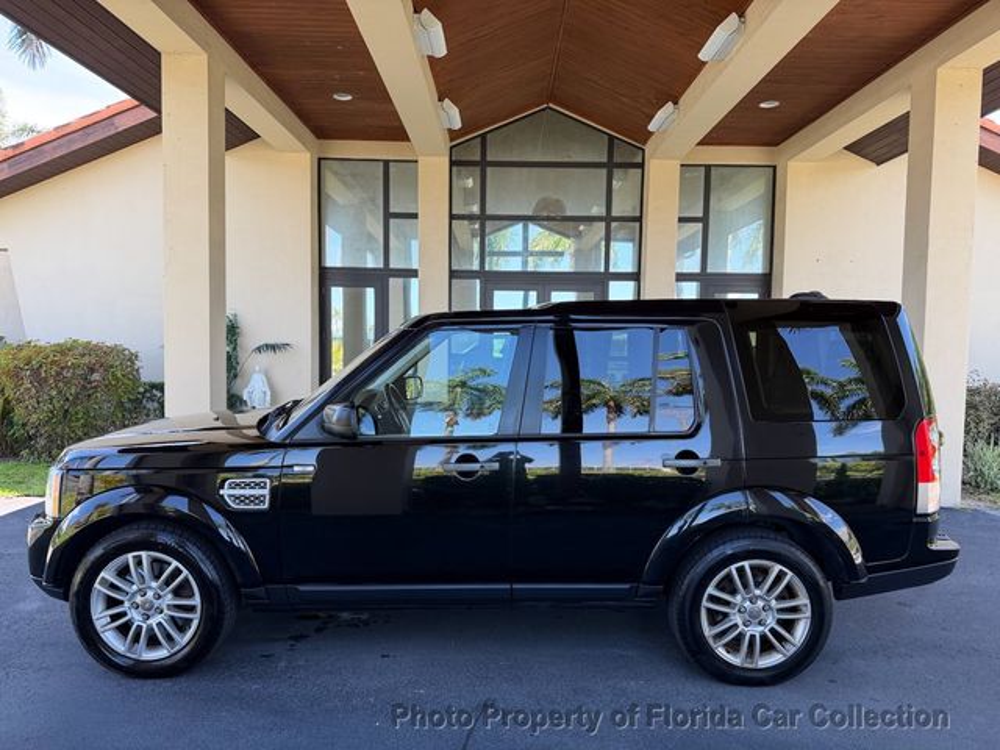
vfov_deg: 56.8
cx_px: 500
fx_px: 693
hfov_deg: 71.6
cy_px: 375
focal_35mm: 24
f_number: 1.78
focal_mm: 6.76
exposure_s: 1/236
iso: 64
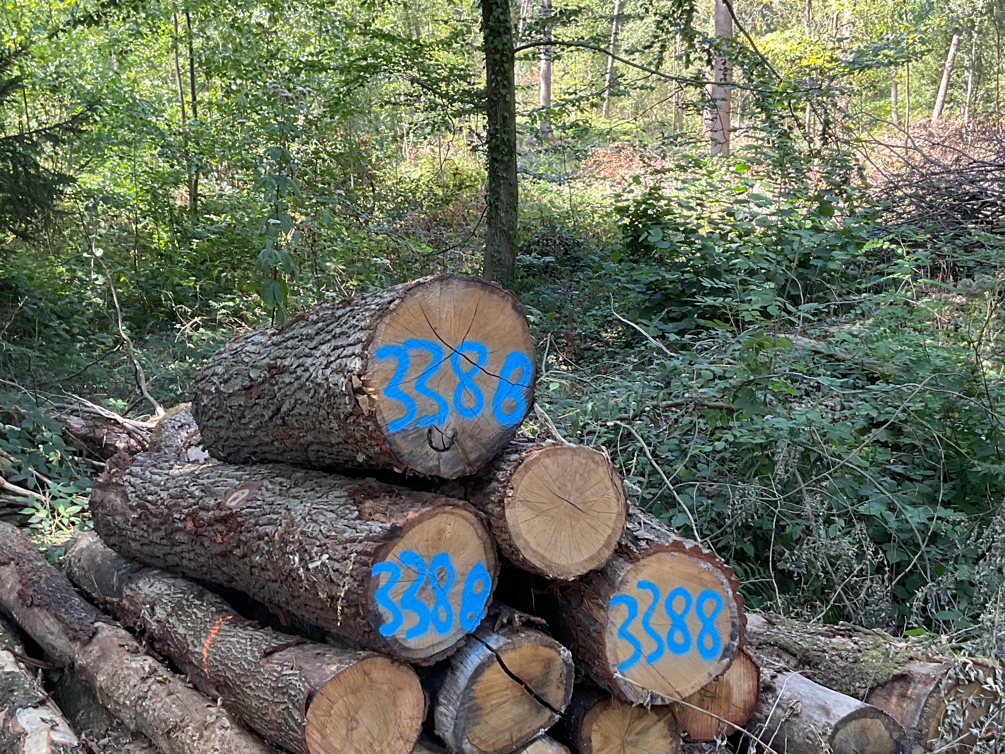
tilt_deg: -15.2
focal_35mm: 49
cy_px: 444
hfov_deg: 38.9
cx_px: 518
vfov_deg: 29.6
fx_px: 1423
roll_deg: +1.9
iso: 40
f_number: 1.8
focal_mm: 3
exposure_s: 1/120
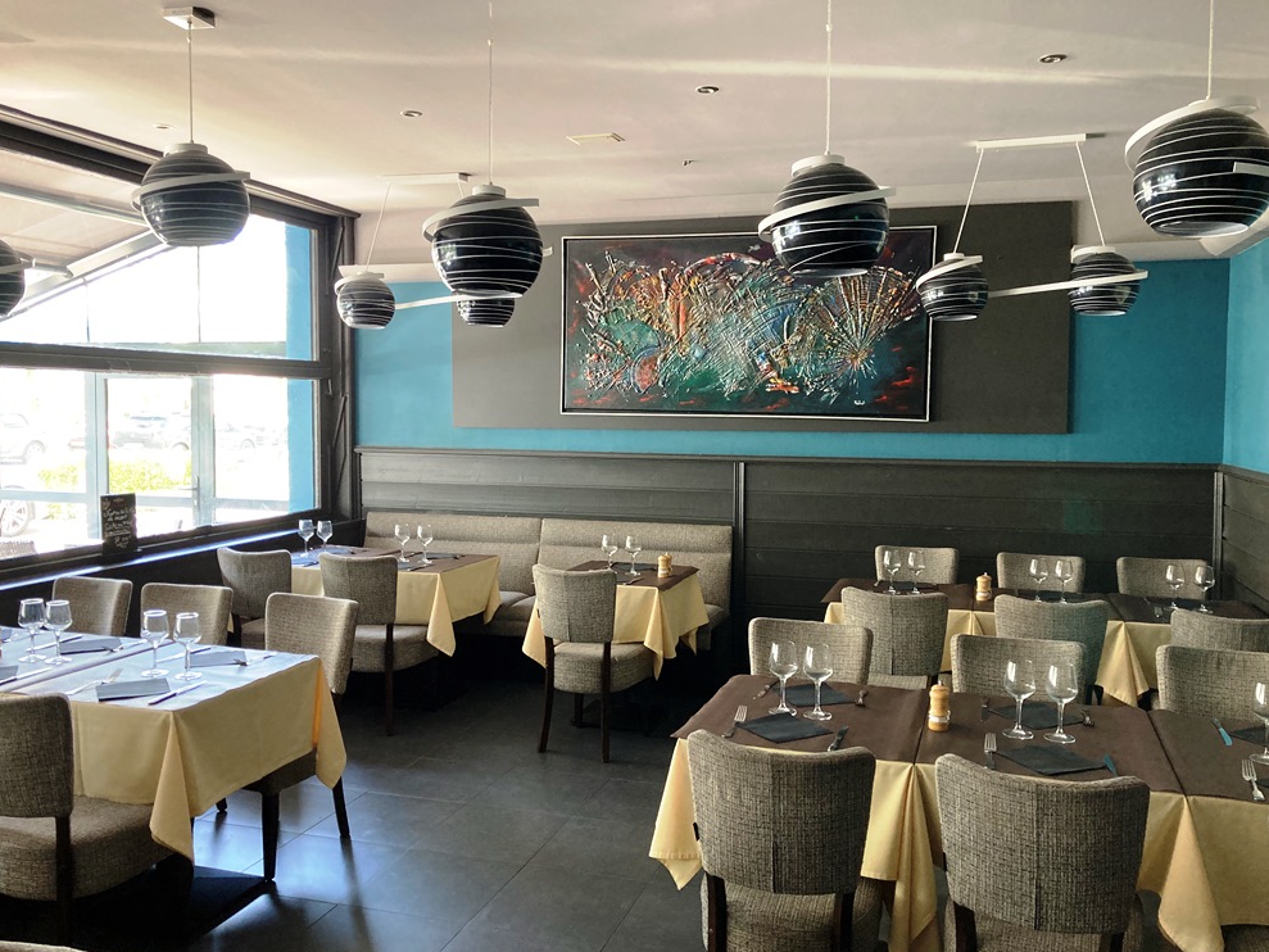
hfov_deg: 61.6
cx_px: 653
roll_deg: -1.5
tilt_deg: -2.7
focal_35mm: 29
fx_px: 1063
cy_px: 472
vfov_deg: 48.2
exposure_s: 1/60
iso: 160
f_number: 1.8
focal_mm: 3.99
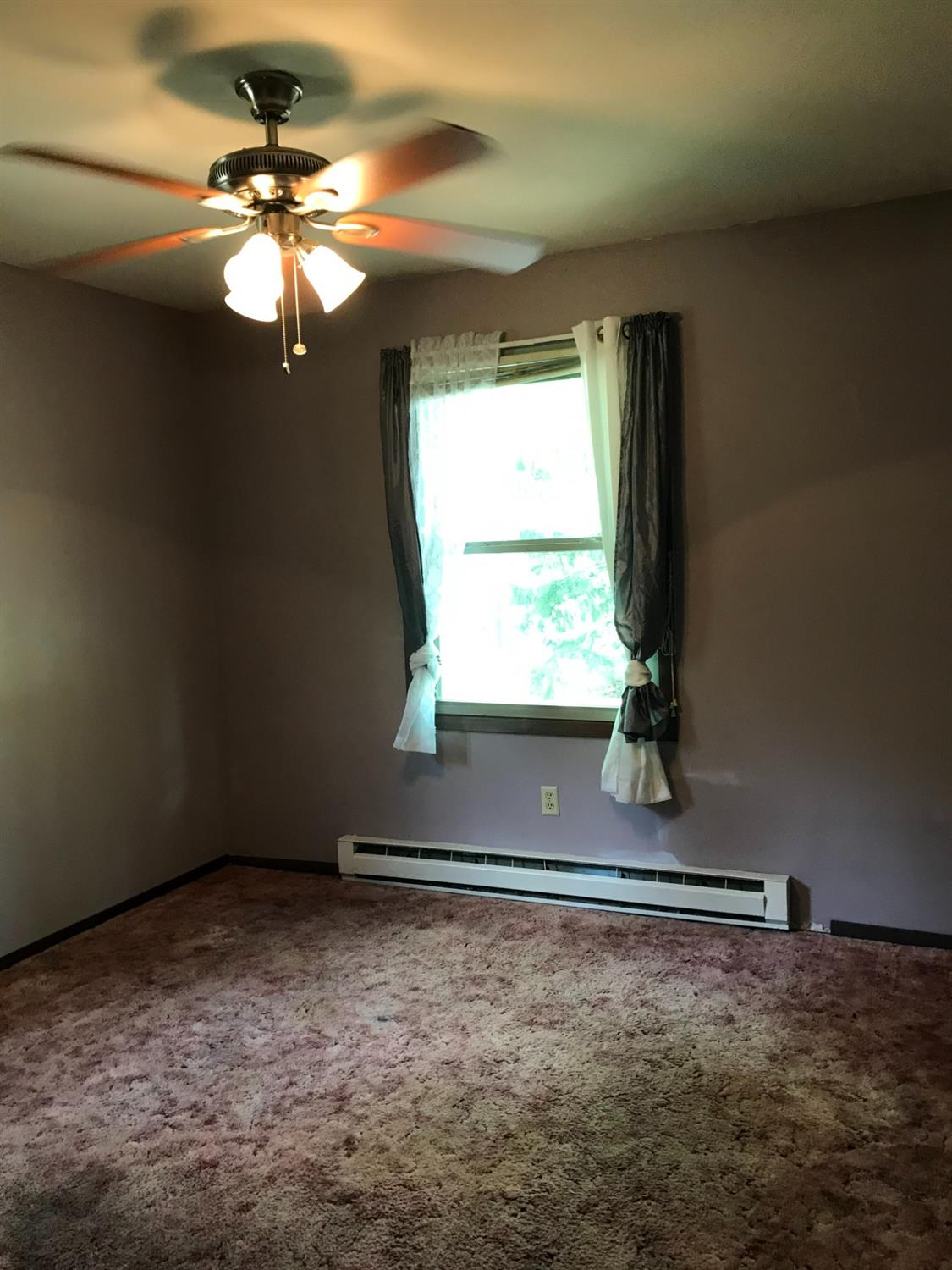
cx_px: 476
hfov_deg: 49.7
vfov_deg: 63.4
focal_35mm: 28
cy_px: 635
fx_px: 1027
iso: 40
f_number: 1.8
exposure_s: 1/15
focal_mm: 3.99
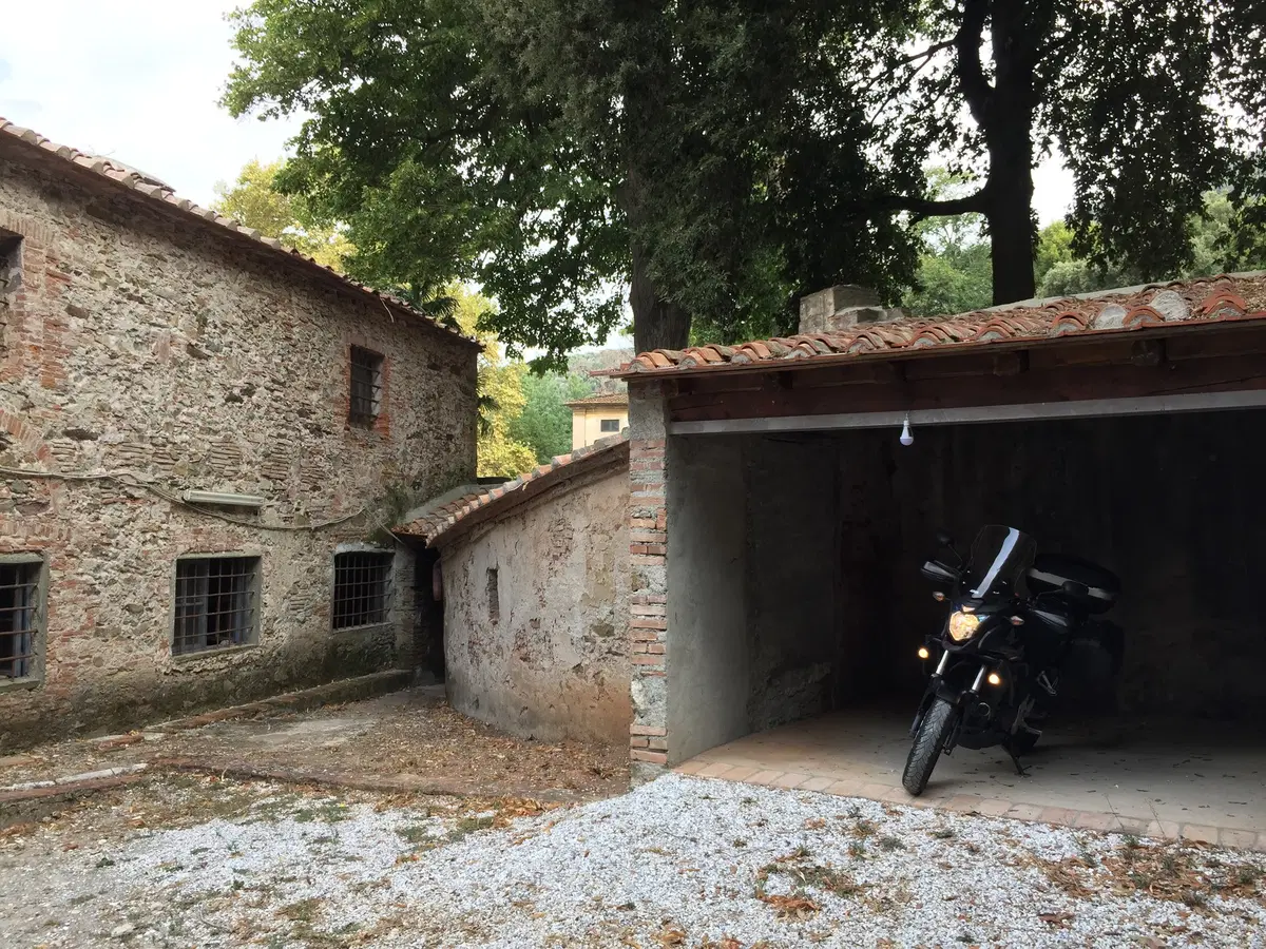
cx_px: 633
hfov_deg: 61.7
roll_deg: -1.8
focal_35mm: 29
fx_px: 1061
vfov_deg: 48.2
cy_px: 474
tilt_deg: +1.3
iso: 32
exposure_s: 1/146
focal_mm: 4.15
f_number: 2.2
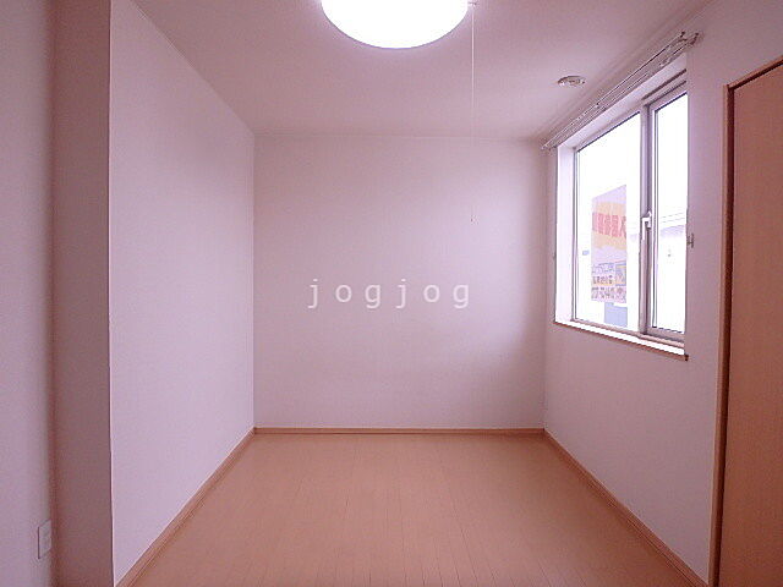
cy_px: 294
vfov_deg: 63.4
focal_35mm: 21
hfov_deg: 79.0
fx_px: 475
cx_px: 392
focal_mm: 3.7
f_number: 3.5
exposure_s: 1/80
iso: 125
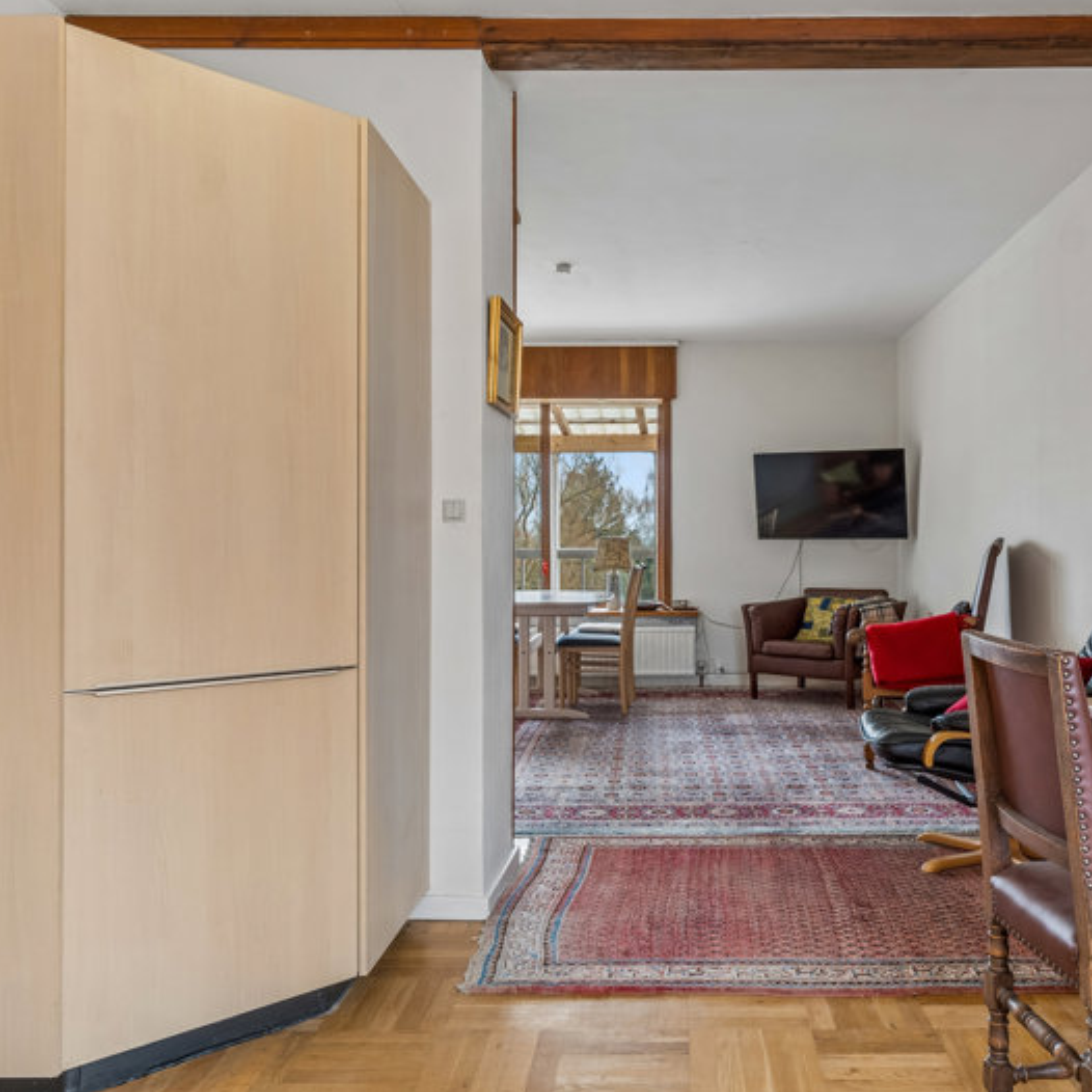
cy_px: 545
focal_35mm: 31
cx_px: 681
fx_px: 1106
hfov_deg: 52.0
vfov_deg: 52.5
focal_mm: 16
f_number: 8
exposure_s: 1/6
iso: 200
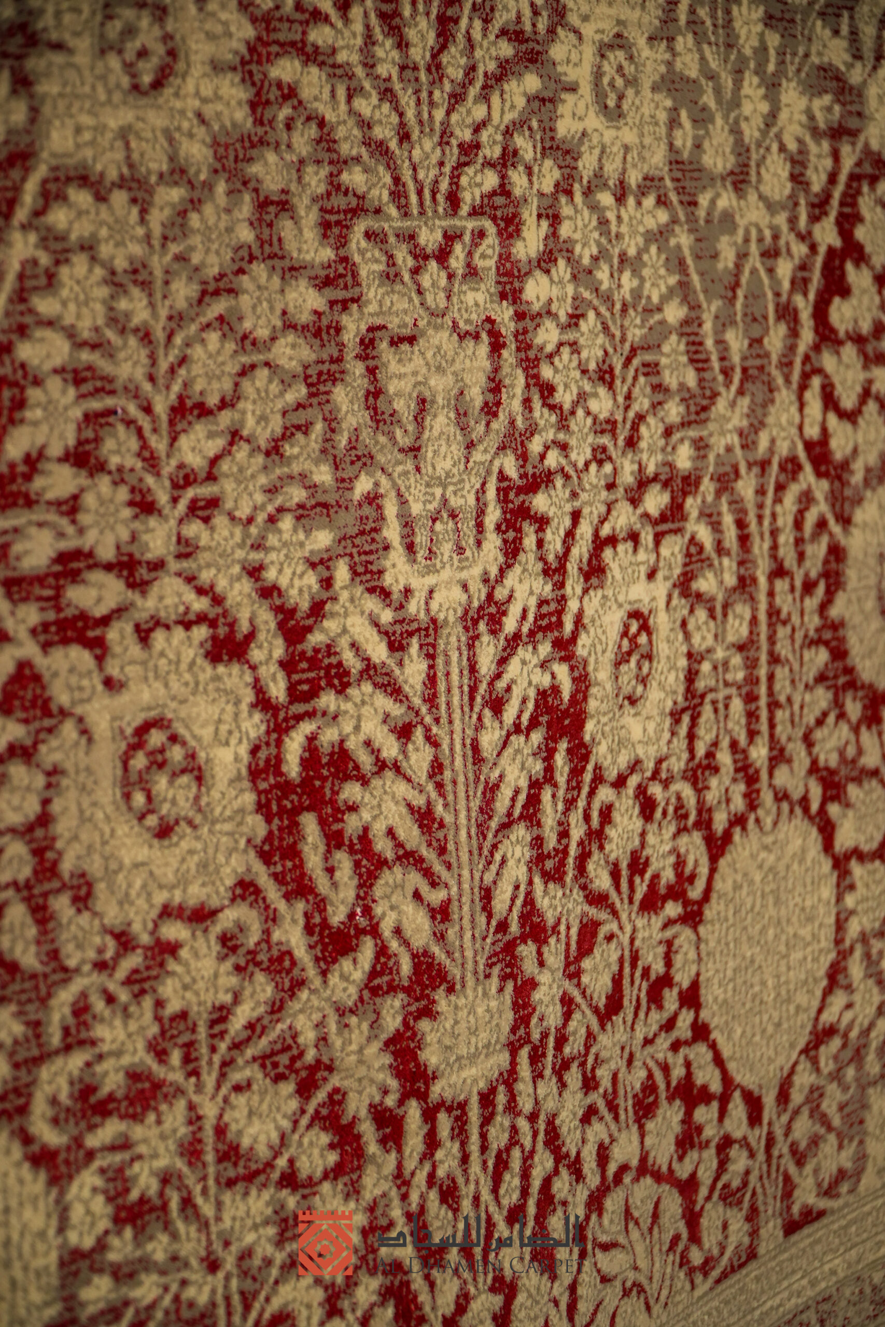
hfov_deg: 17.9
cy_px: 664
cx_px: 442
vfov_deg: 26.6
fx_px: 2802
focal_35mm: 76
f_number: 4
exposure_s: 1/125
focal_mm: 51
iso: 640
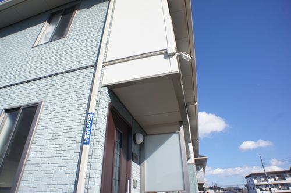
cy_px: 96
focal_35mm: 24
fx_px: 194
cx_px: 146
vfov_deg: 53.0
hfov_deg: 73.8
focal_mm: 16
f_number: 6.3
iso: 200
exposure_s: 1/500
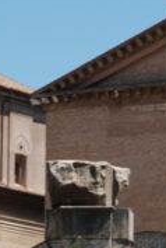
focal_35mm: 296
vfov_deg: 6.9
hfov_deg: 4.7
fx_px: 2035
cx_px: 62
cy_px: 298
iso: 100
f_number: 16
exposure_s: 1/50
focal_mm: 70
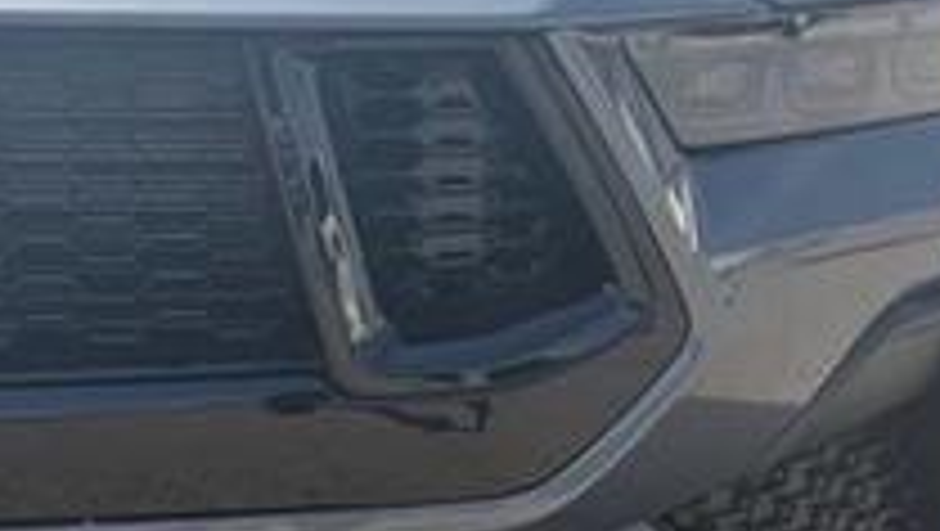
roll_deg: -2.0
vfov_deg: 19.2
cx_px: 405
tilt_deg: -5.9
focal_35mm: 63
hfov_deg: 33.2
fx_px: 1572
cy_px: 274
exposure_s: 1/3584
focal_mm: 6.76
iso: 100
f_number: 1.78
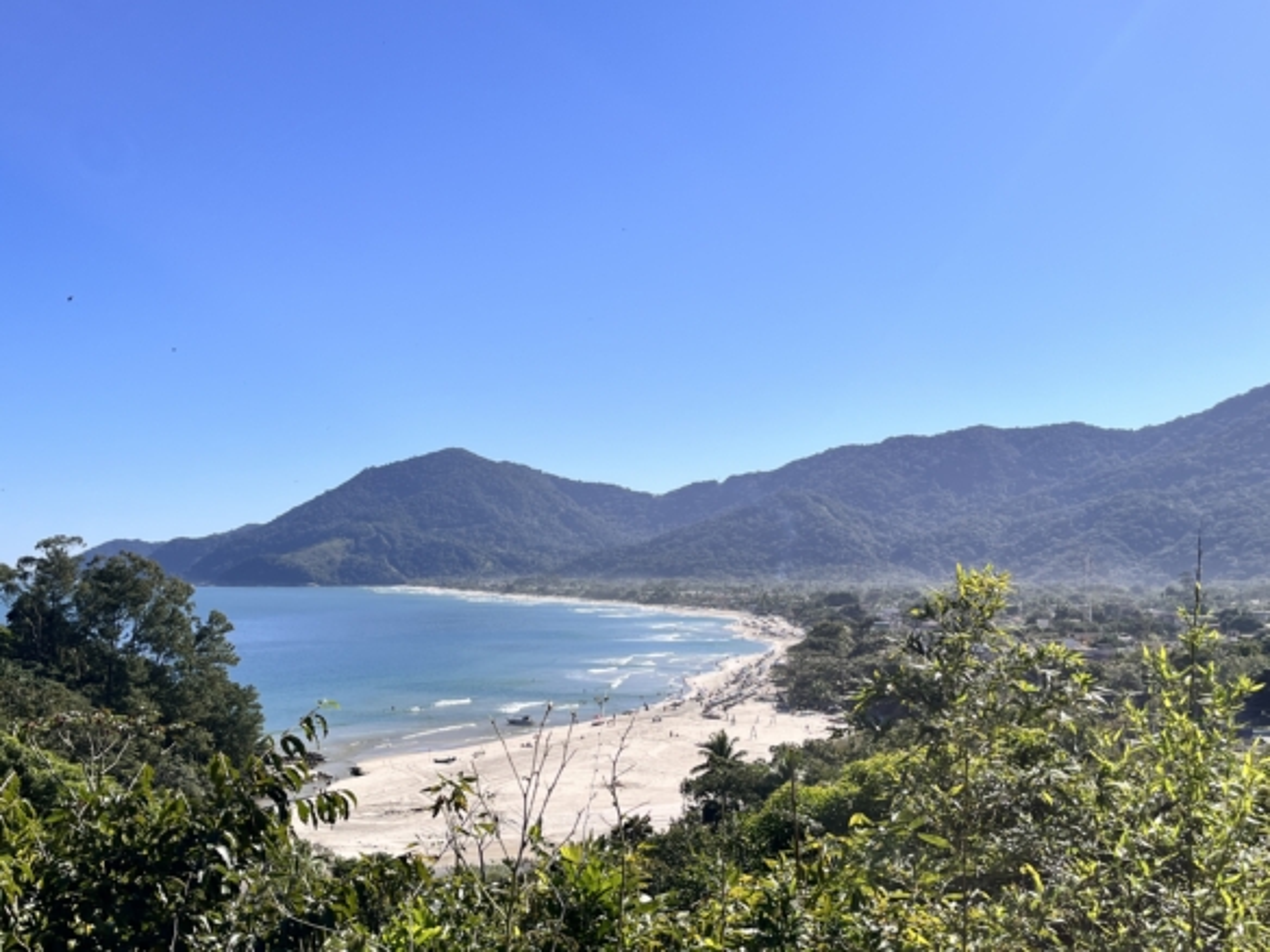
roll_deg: +0.4
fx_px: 954
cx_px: 635
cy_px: 476
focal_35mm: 26
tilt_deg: +4.4
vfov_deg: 53.1
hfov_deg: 67.3
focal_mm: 5.1
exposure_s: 1/4854
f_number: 1.6
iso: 50
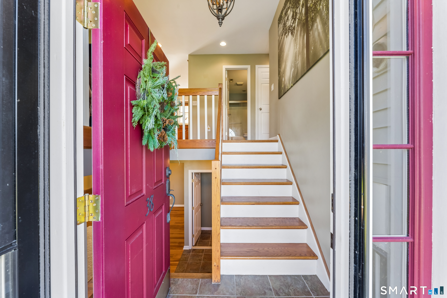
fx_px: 174
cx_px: 224
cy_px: 149
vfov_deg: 81.2
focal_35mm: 14
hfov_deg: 104.3
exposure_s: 1/13
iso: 400
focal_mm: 14
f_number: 13
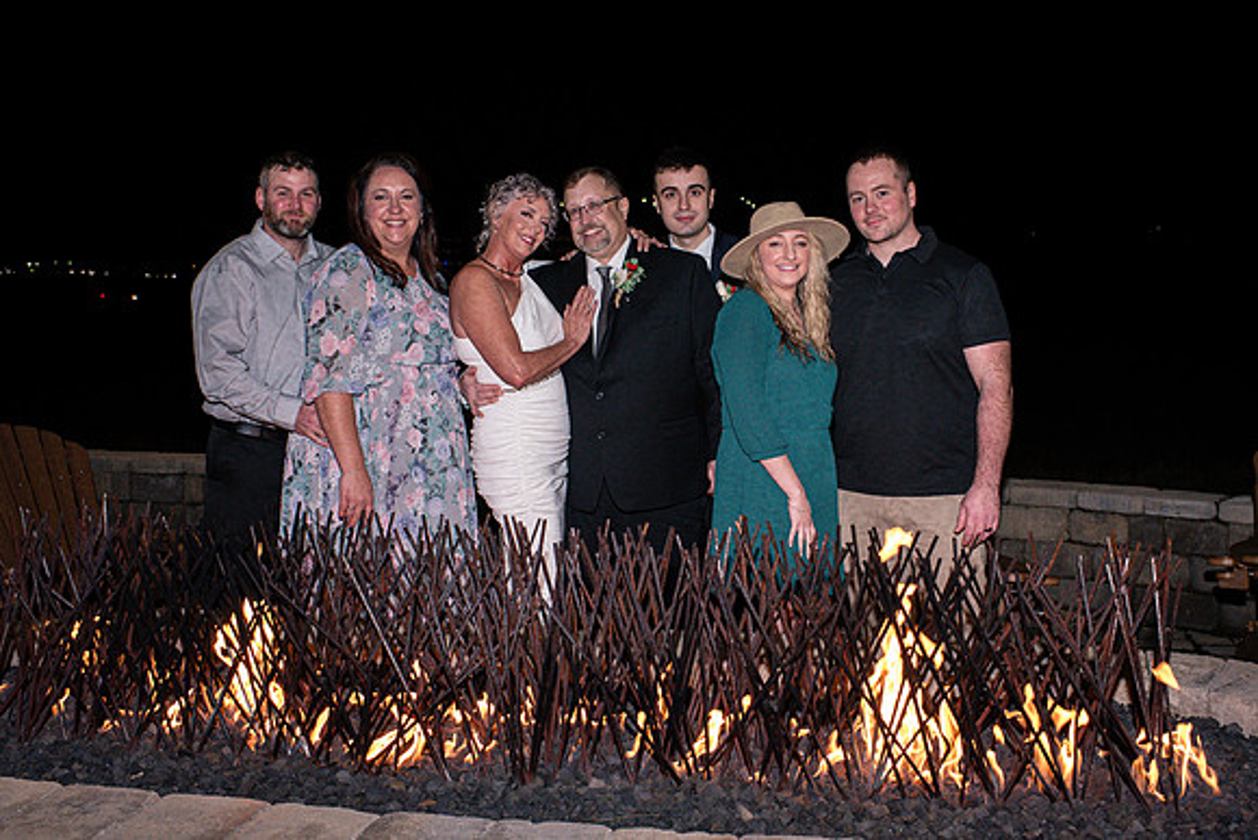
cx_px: 679
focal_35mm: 38
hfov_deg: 50.5
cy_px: 382
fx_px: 1333
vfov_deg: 34.9
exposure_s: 1/200
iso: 2500
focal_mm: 35
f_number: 5.6
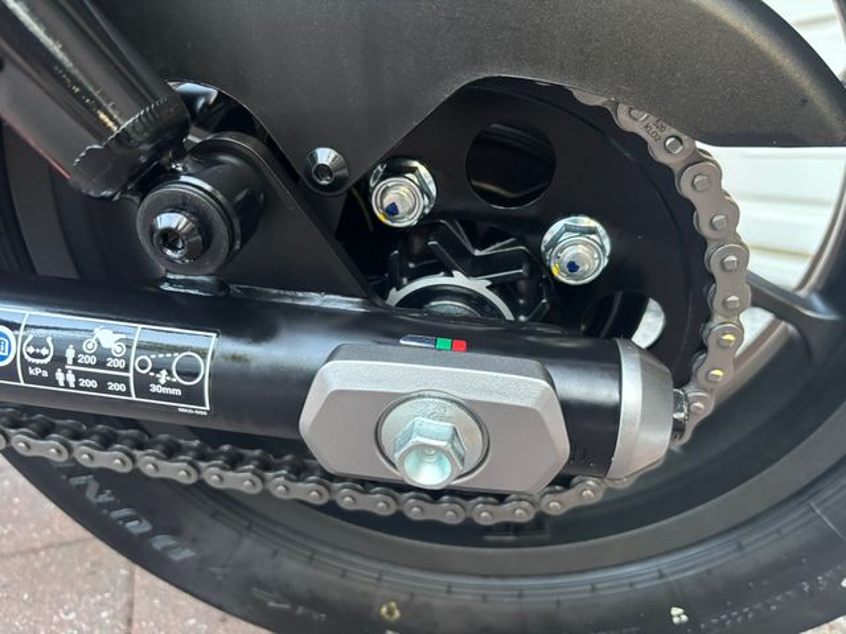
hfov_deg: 67.3
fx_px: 635
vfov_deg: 53.1
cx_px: 423
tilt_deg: -14.8
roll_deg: +0.7
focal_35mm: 26
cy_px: 317
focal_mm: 5.96
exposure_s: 1/44
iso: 500
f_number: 1.6
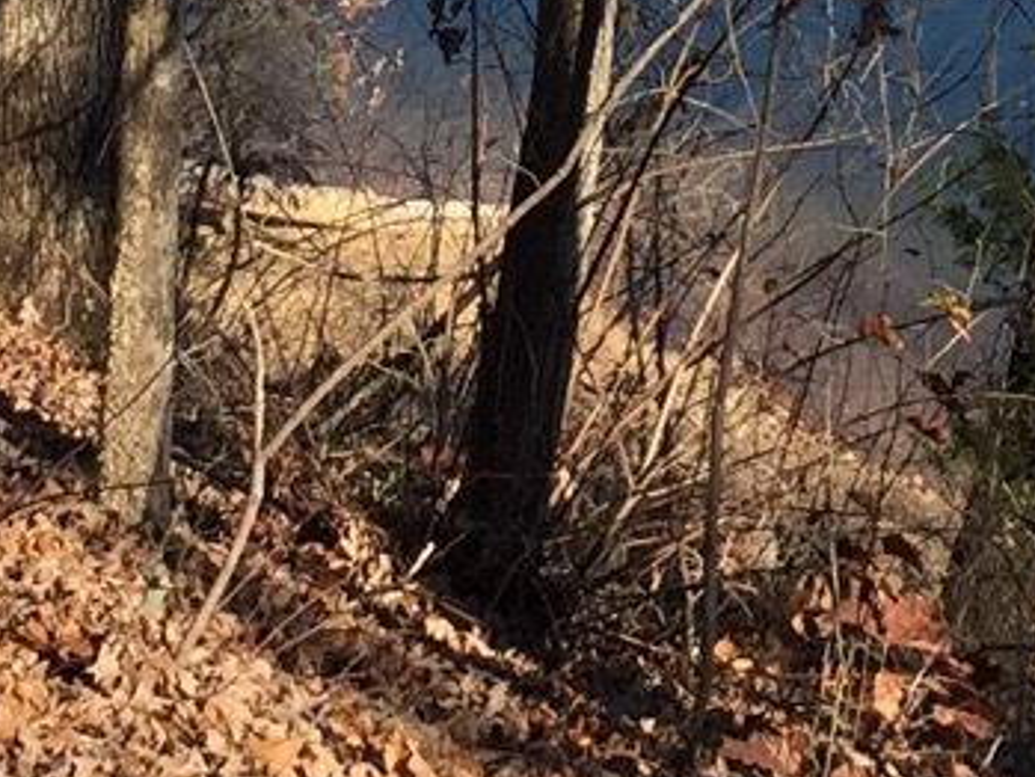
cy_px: -780
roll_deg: +0.1
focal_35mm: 170
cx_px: 641
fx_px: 5085
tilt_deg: -12.7
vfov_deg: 8.3
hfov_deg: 11.6
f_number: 2.2
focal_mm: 4.15
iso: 32
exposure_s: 1/791
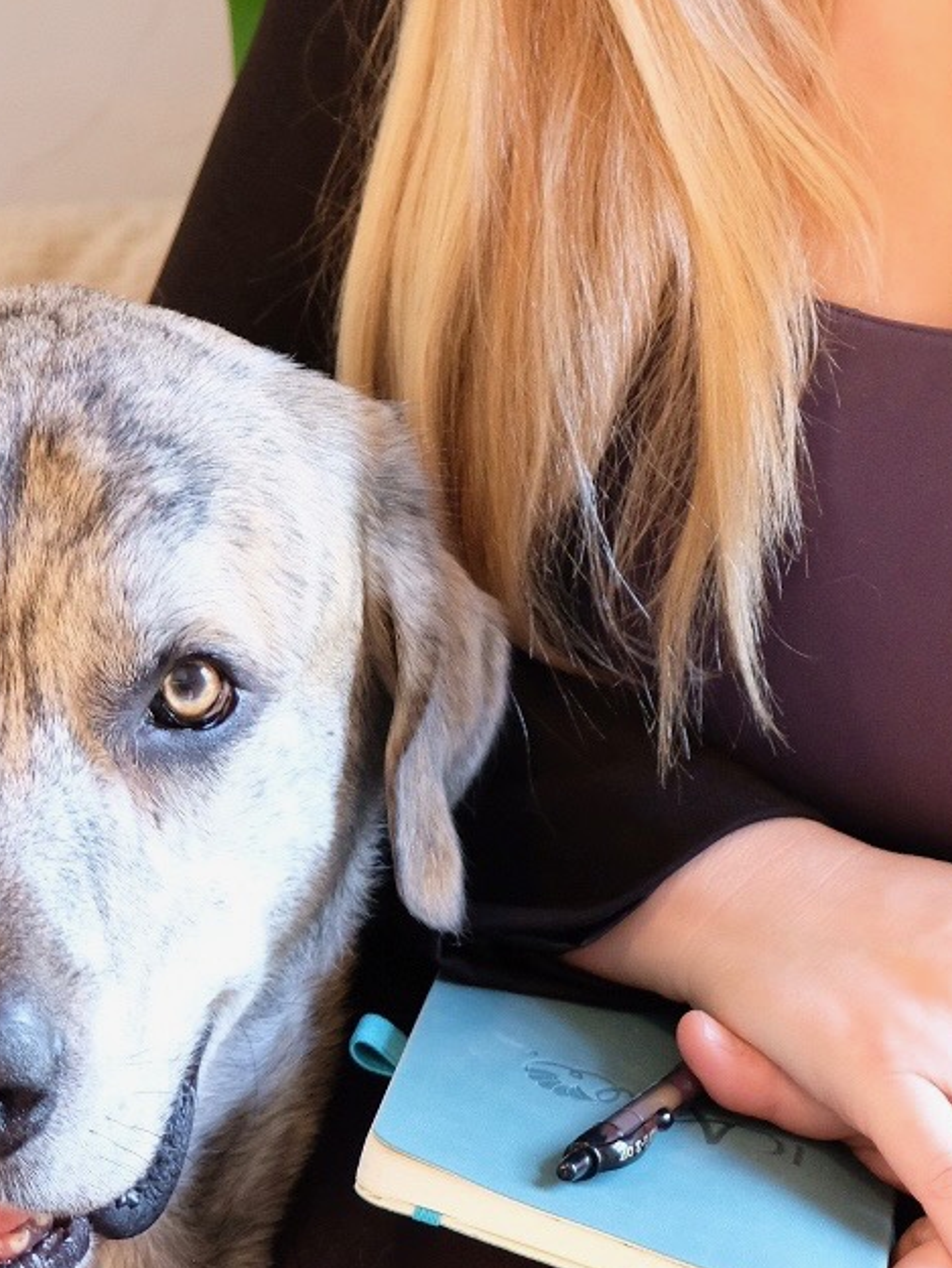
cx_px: 558
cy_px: 130
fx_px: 5608
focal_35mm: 153
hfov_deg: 9.7
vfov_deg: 12.8
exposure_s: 1/45
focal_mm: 37.4
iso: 800
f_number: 3.6
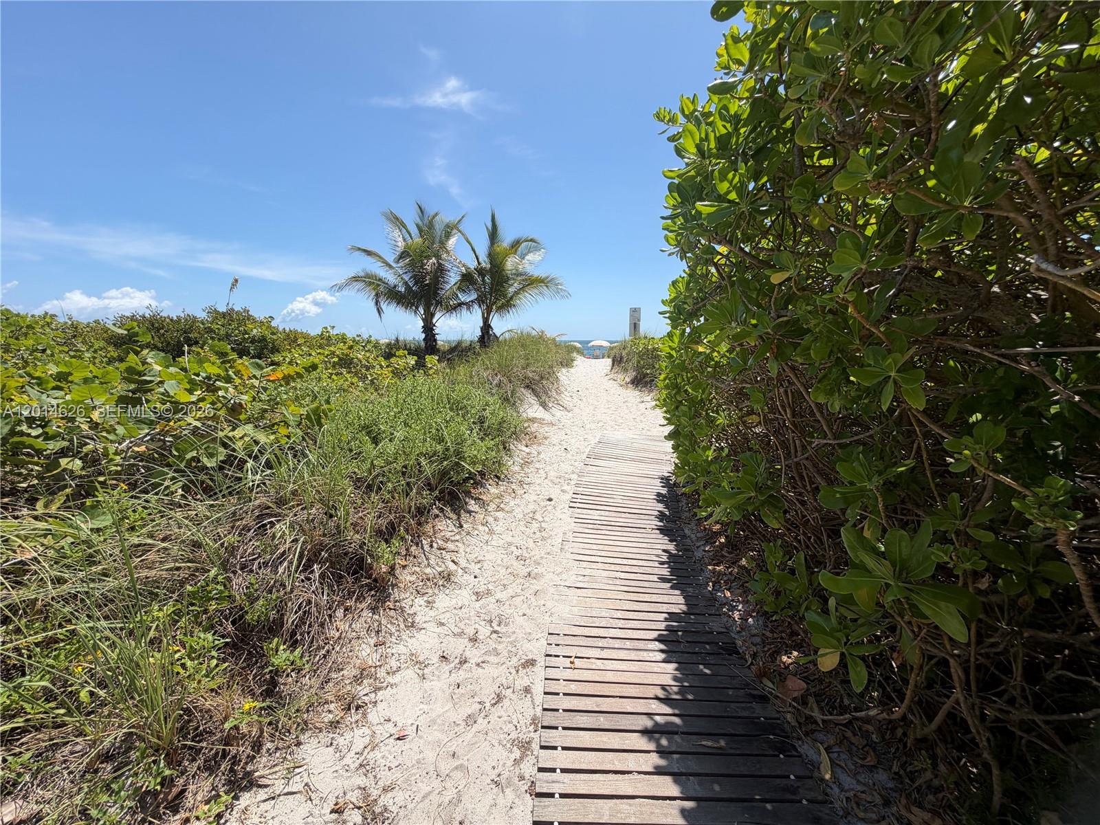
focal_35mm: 14
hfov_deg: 102.1
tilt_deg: -8.2
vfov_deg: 85.7
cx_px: 550
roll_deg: +0.5
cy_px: 412
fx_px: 445
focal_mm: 2.22
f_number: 2.2
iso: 20
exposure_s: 1/853
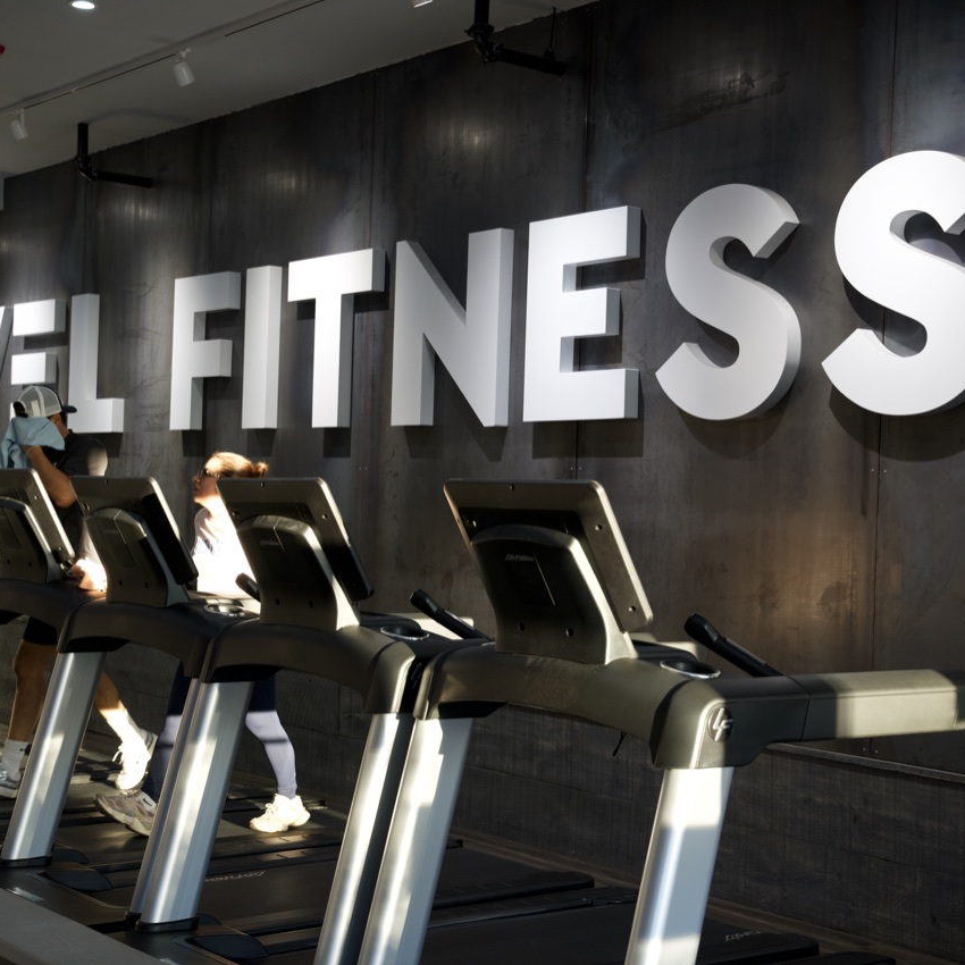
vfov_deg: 31.0
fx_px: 1743
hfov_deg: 30.9
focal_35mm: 55
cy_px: 483
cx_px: 396
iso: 800
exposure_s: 1/160
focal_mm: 43.2
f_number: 4
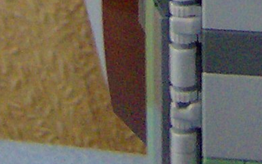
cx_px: 330
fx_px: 1813
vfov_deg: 4.7
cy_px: -463
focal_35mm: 254
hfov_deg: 8.2
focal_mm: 6
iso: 200
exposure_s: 1/60
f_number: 2.8
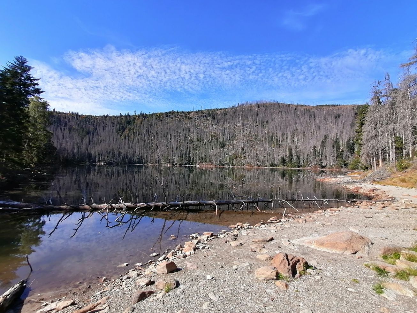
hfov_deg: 87.8
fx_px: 217
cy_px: 156
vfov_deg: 71.6
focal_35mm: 18
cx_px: 208
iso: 50
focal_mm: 2.7
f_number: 2.4
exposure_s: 1/849
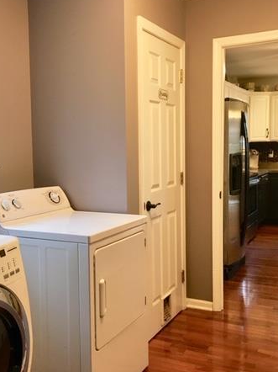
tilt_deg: -5.9
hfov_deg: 34.1
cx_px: 97
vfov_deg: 44.8
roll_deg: +0.9
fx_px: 450
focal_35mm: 42
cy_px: 190
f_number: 2.2
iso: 100
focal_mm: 4.15
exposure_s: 1/30
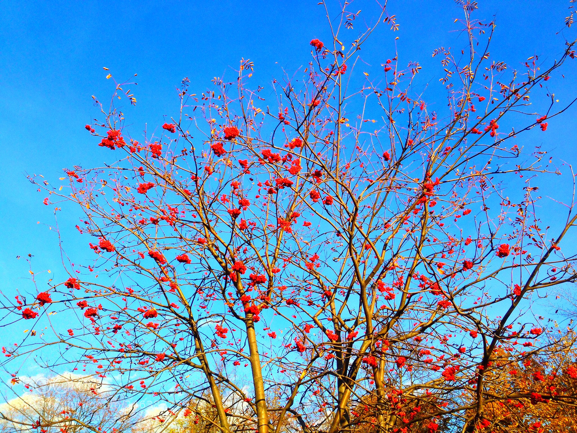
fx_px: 550
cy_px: 216
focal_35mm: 33
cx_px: 288
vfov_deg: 42.9
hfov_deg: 55.4
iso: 50
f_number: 2.4
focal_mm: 4.12
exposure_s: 1/733
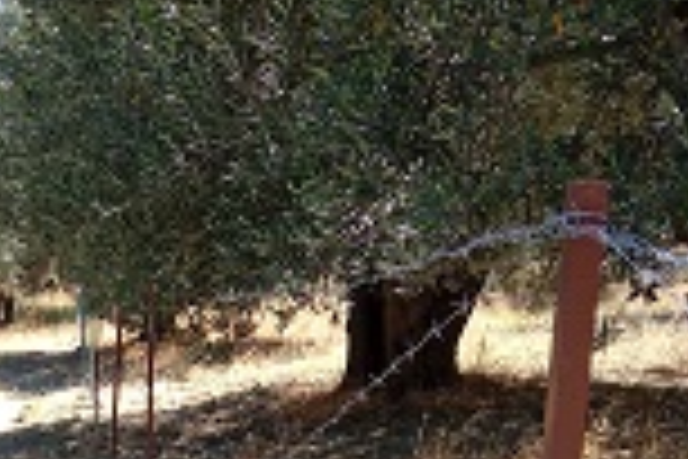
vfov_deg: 21.1
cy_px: 513
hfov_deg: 31.2
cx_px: 58
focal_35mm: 61
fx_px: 1166
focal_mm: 3.4
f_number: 2.2
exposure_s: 1/251
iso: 101
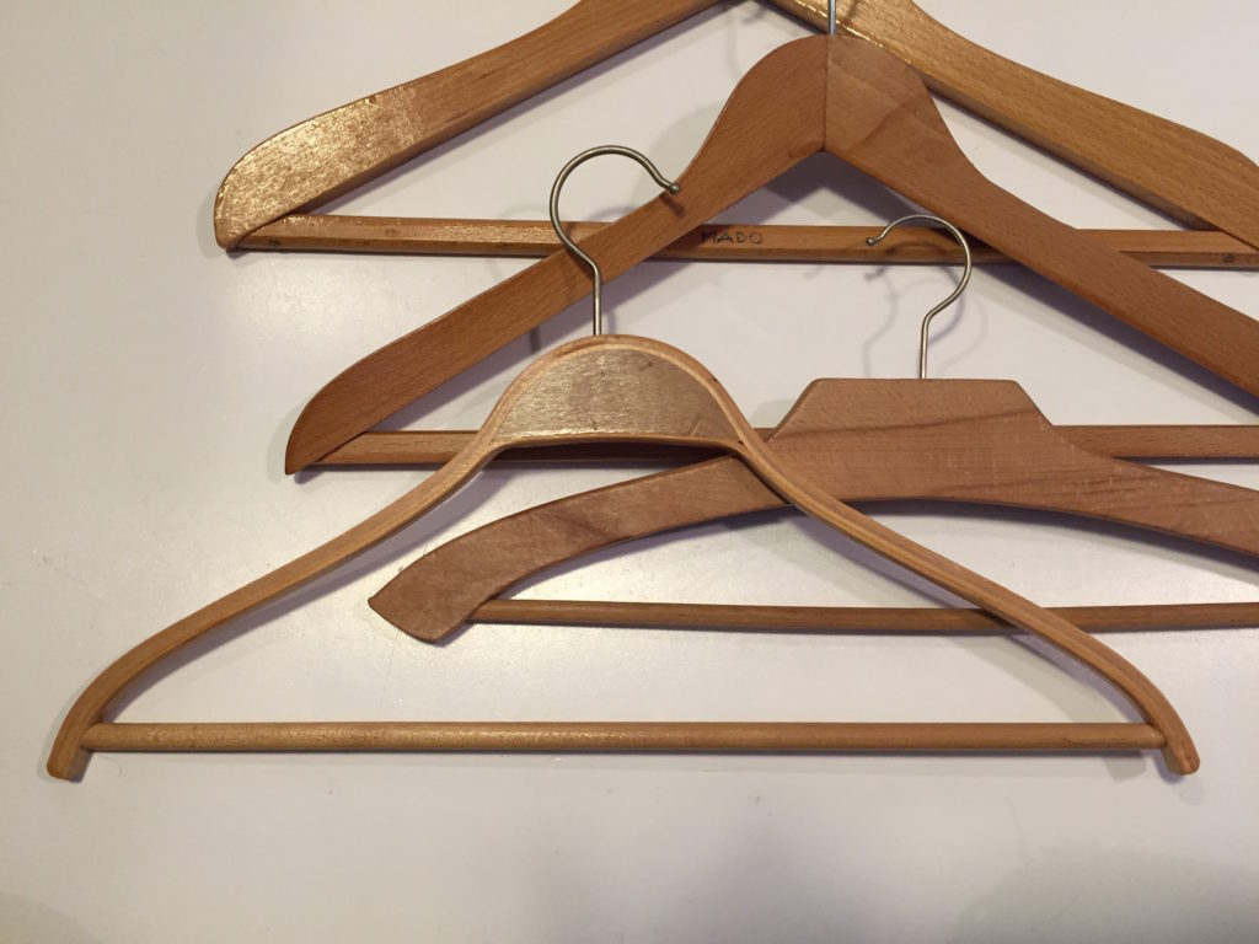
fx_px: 1055
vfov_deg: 48.2
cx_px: 630
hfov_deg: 61.7
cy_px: 472
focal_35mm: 29
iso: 160
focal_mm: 4.15
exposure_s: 1/33
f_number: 2.2
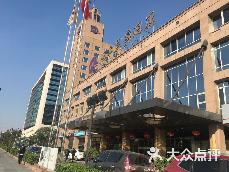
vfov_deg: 48.2
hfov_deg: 61.7
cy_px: 86
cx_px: 114
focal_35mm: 29
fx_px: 192
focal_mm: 4.15
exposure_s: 1/1261
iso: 25
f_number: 2.2
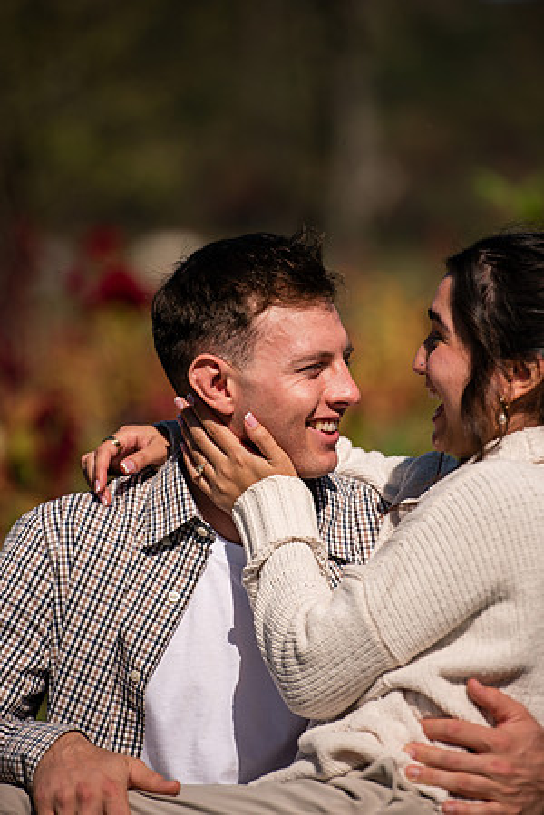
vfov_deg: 10.3
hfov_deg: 6.9
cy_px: 408
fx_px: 4533
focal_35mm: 200
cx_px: 272
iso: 100
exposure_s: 1/4000
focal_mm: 200
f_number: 3.2
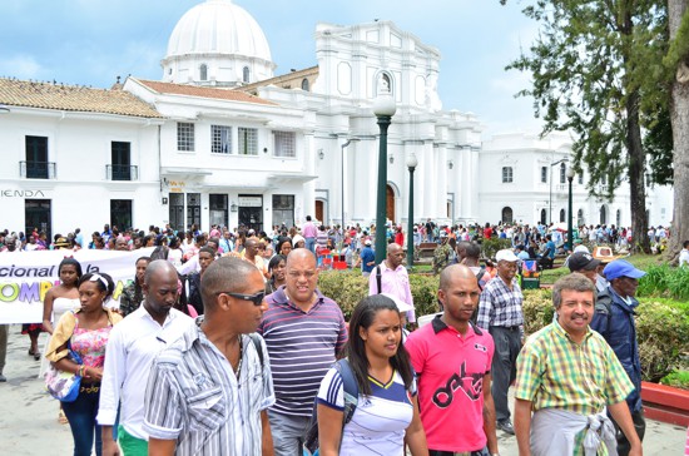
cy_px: 228
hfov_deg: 53.2
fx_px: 687
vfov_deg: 36.7
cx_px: 344
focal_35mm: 36
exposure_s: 1/160
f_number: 5.6
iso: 100
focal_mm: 24
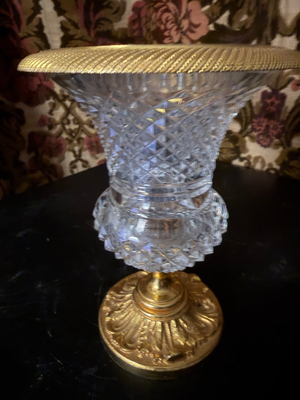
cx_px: 150
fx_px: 277
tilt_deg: -19.5
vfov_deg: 71.6
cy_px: 200
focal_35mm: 24
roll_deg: +2.2
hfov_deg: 56.8
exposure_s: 1/8
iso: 320
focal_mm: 2.22
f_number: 2.2
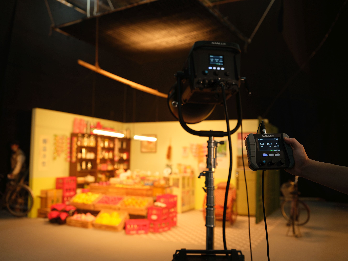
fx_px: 362
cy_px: 130
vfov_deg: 39.7
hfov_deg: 51.4
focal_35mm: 36
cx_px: 174
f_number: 4
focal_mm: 45
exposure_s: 1/125
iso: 2000
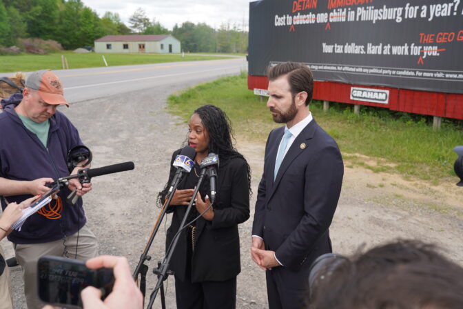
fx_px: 399
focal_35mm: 31
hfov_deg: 60.3
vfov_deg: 42.3
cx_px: 232
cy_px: 154
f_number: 4
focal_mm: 31
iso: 100
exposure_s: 1/200
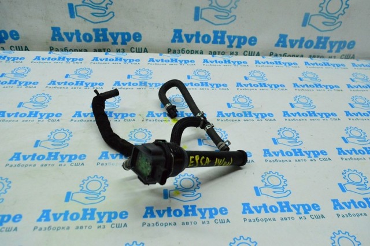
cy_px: 123
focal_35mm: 30
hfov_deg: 62.0
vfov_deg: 43.5
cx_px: 185
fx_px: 308
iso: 6400
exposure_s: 1/640
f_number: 6.3
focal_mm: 20
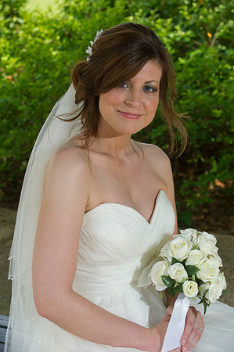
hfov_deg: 13.9
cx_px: 117
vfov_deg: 20.8
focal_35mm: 98
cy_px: 176
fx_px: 958
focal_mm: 98
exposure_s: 1/200
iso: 500
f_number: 6.3
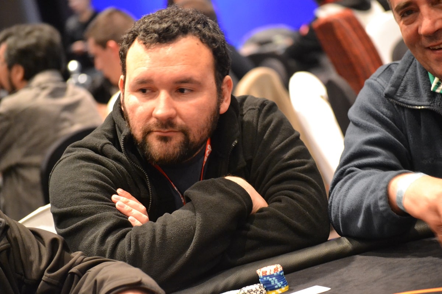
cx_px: 221
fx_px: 1565
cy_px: 147
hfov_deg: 16.1
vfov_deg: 10.8
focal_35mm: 128
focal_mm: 85
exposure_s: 1/6
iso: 3200
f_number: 4.2
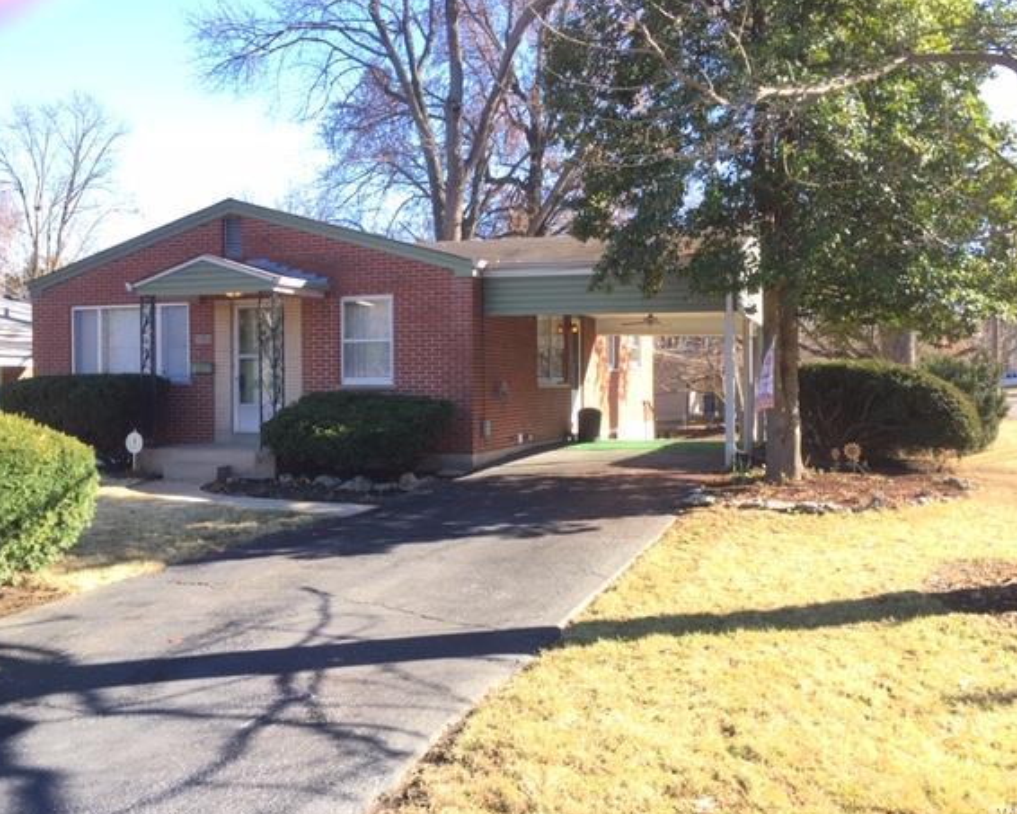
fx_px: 963
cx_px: 471
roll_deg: +0.6
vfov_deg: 45.8
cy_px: 392
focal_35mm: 32
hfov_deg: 55.6
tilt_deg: -0.7
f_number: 2.2
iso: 25
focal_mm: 4.15
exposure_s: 1/229
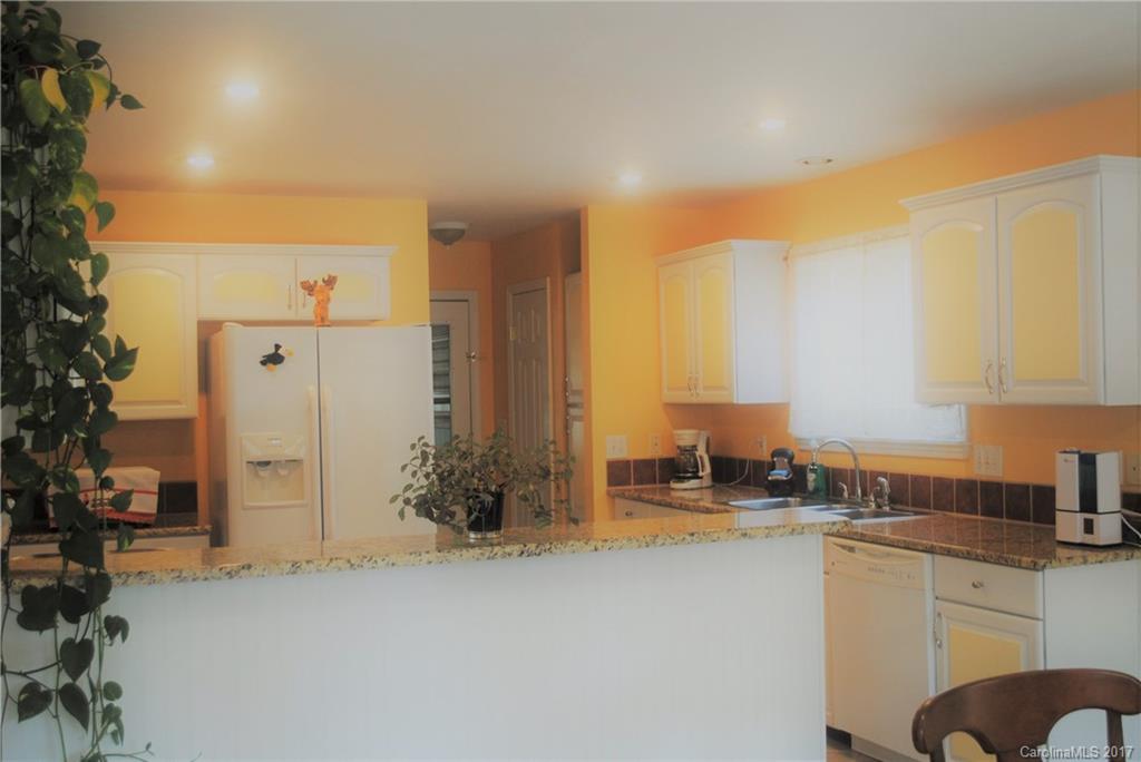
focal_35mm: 39
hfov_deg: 49.5
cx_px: 570
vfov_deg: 34.3
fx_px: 1237
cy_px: 381
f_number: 4.2
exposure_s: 1/40
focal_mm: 26
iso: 200
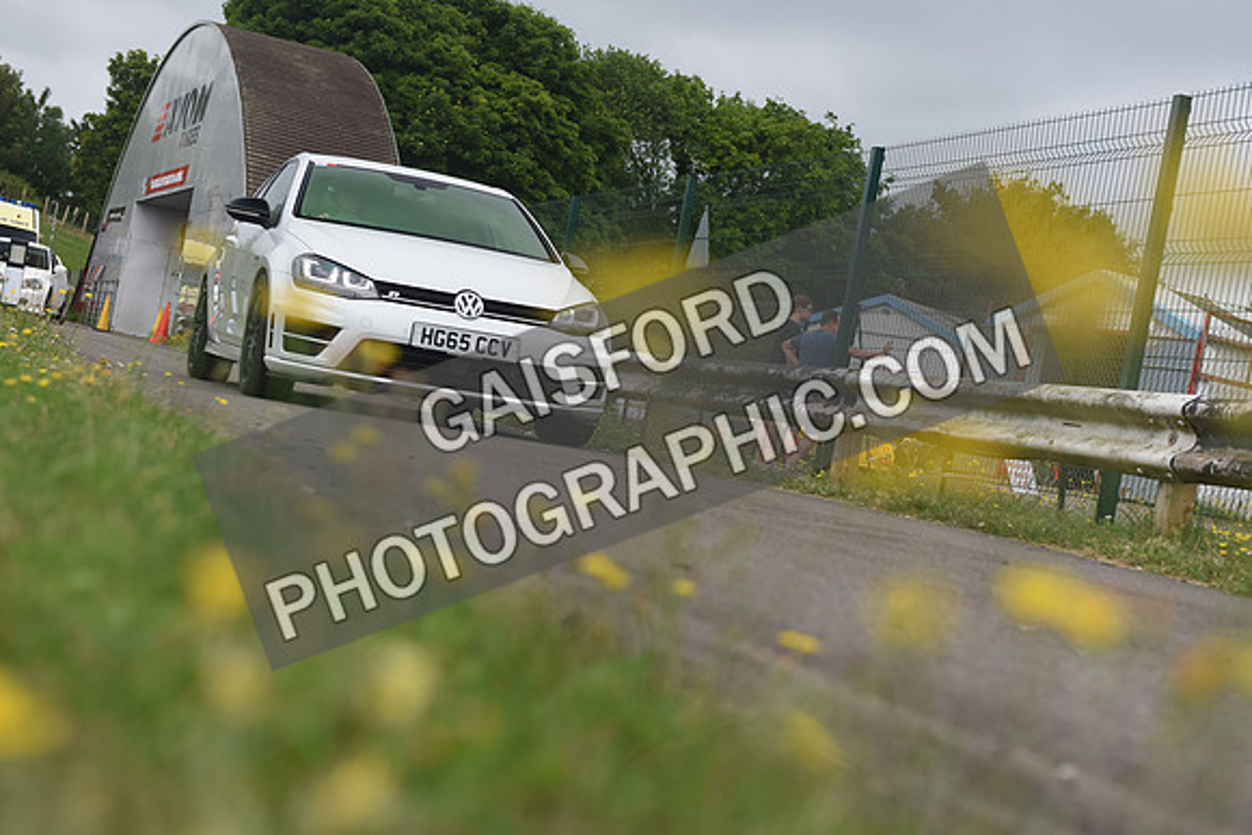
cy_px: 418
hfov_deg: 32.4
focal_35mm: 62
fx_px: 2157
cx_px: 626
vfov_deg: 21.9
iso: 720
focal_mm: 62
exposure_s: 1/1000
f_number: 5.6
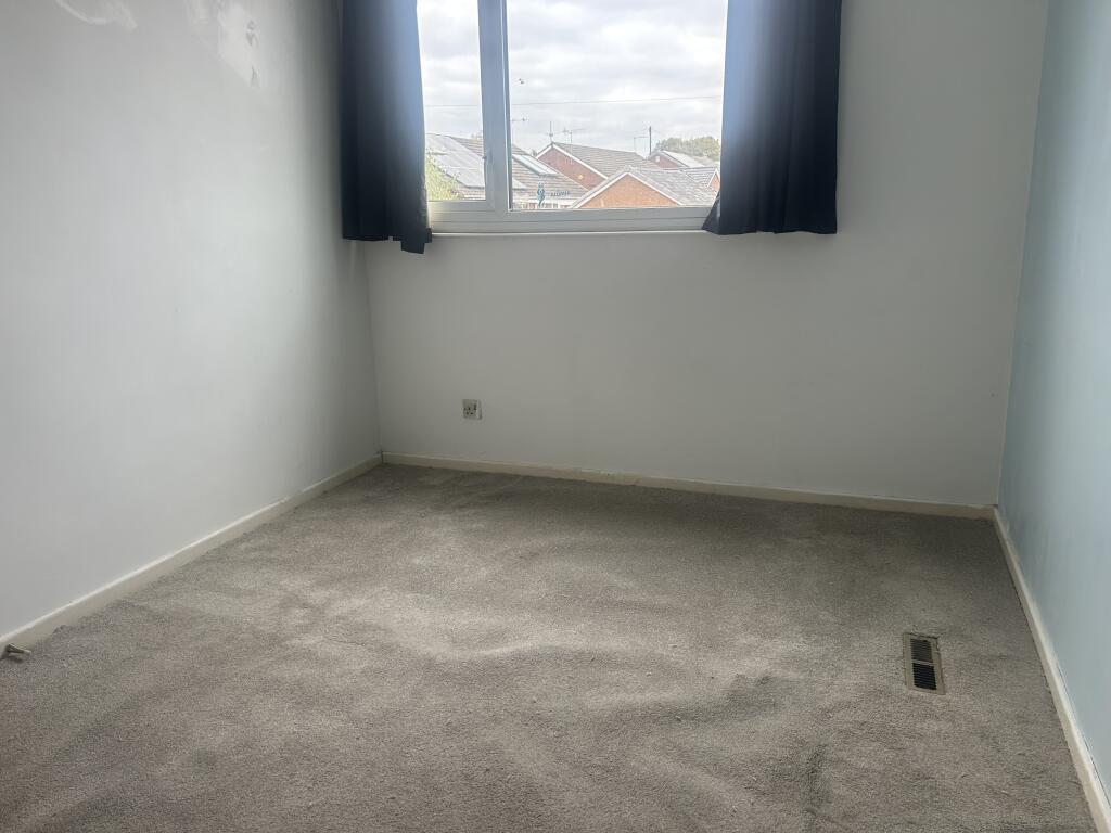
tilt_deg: -13.3
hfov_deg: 67.3
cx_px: 556
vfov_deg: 53.1
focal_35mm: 26
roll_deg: +1.8
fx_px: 834
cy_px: 416
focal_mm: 5.7
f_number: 1.5
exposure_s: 1/121
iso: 80
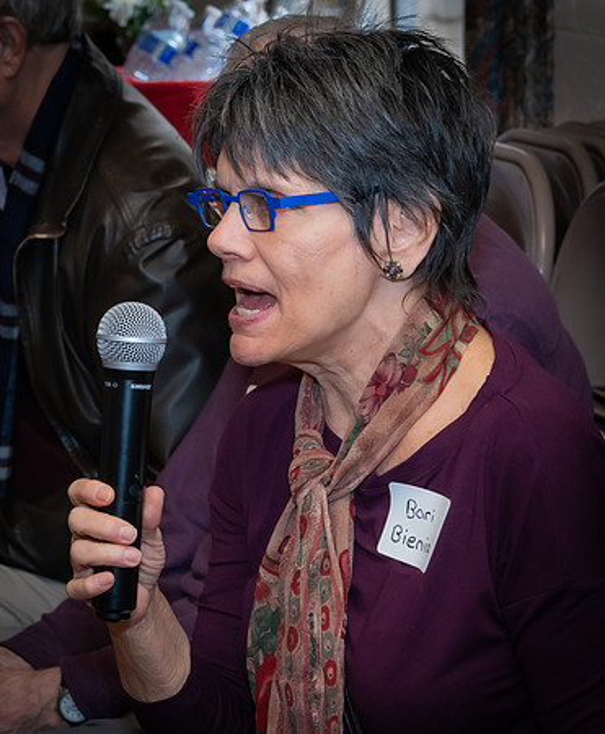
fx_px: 3234
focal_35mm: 147
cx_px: 284
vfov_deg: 12.9
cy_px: 372
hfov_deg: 10.7
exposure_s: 1/60
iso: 640
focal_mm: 70
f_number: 8
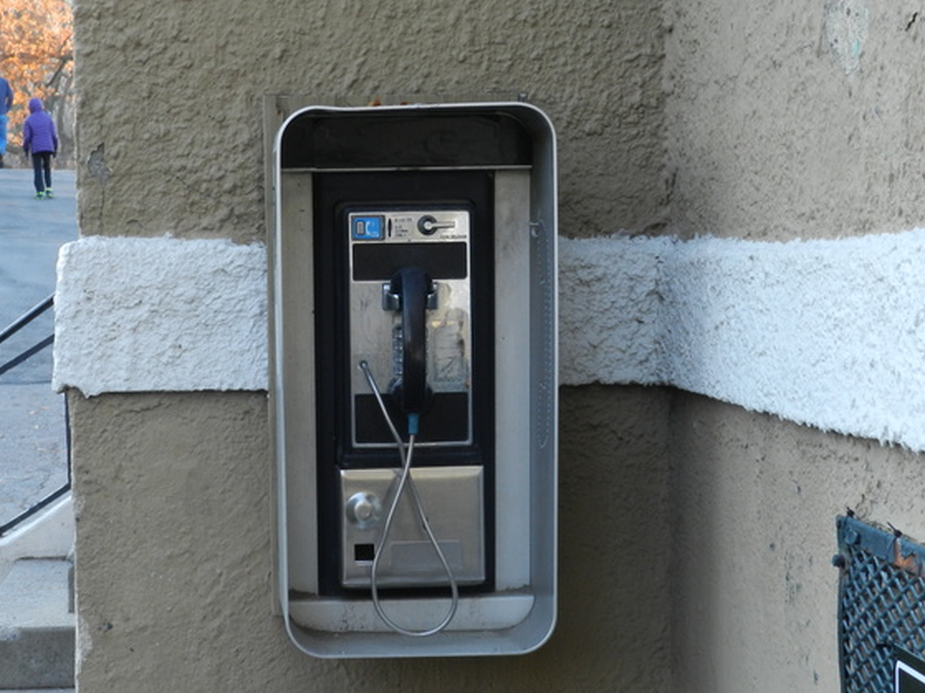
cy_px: 432
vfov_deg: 17.3
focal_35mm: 85
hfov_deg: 22.9
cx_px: 316
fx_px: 2271
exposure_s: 1/50
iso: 160
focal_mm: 10.7
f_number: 4.6
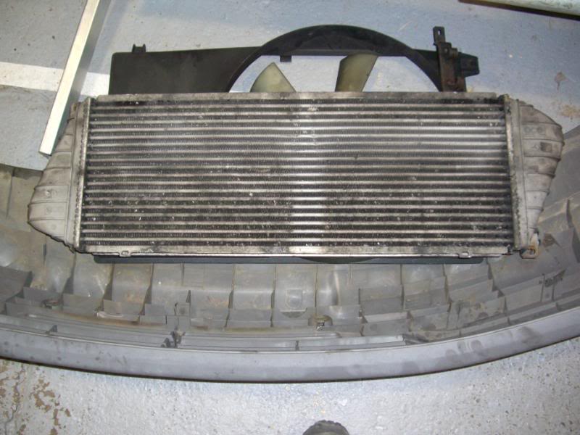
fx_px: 637
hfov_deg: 49.0
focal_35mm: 38
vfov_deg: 37.7
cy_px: 218
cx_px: 290
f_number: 2.8
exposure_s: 1/60
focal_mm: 7.9
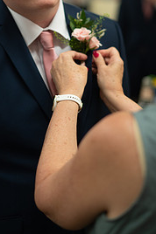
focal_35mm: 84
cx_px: 64
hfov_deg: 16.2
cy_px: 69
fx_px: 547
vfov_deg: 24.0
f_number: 2
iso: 1000
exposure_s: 1/320
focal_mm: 50
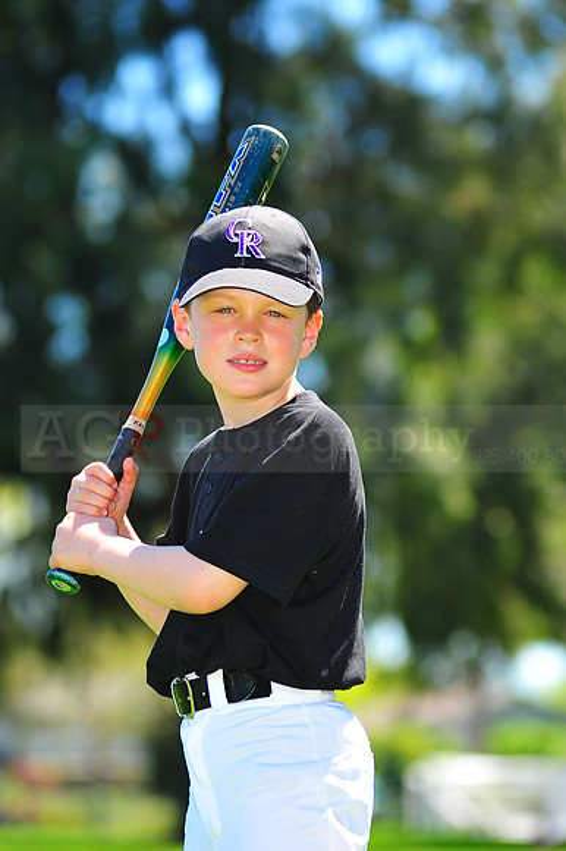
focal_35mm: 180
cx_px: 283
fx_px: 4250
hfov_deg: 7.6
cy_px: 426
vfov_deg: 11.4
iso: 200
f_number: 5
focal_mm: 180
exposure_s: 1/400
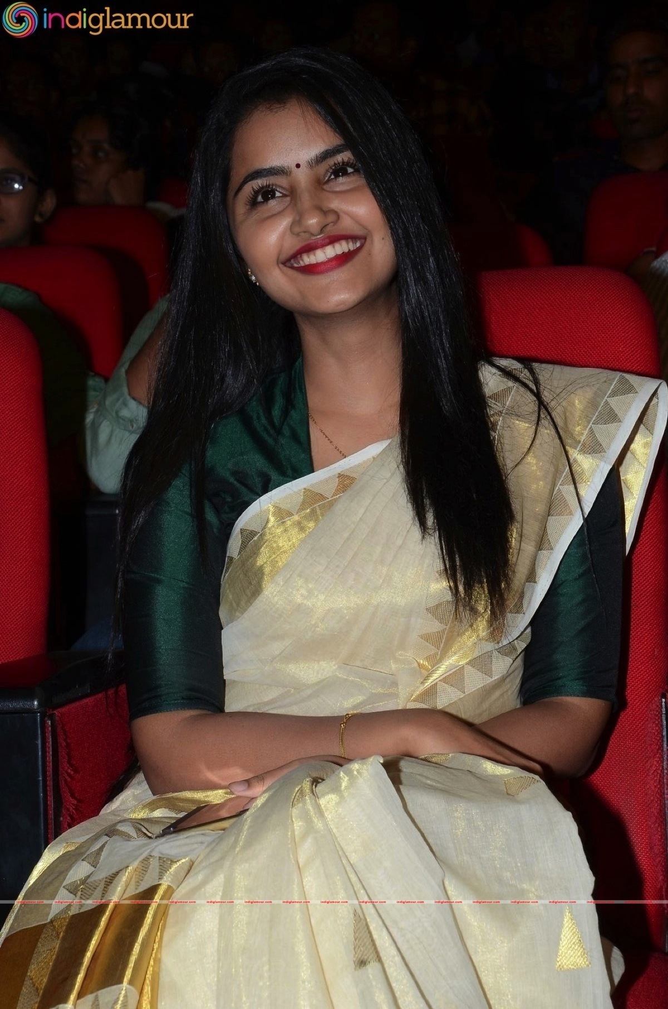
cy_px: 504
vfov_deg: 20.6
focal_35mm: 99
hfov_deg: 13.8
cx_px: 334
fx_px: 2767
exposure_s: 1/125
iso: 500
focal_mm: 66
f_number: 9
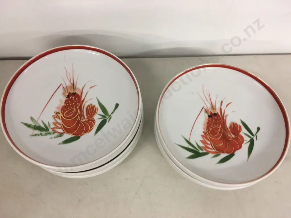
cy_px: 109
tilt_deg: -65.0
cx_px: 146
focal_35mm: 29
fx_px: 244
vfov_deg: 48.2
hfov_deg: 61.7
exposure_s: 1/17
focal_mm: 4.15
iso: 40
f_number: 2.2
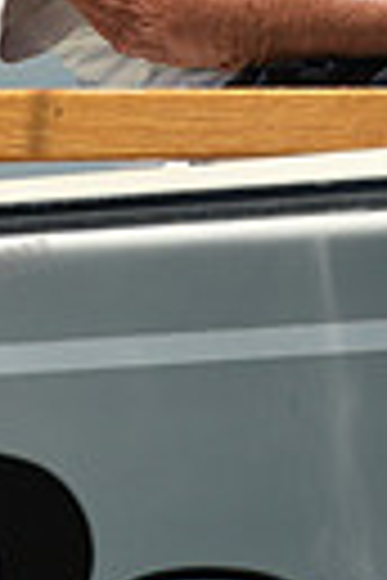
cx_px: 286
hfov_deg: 0.5
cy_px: -436
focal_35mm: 2708
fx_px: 43663
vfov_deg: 0.8
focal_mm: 600
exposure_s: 1/1600
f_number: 8
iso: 320
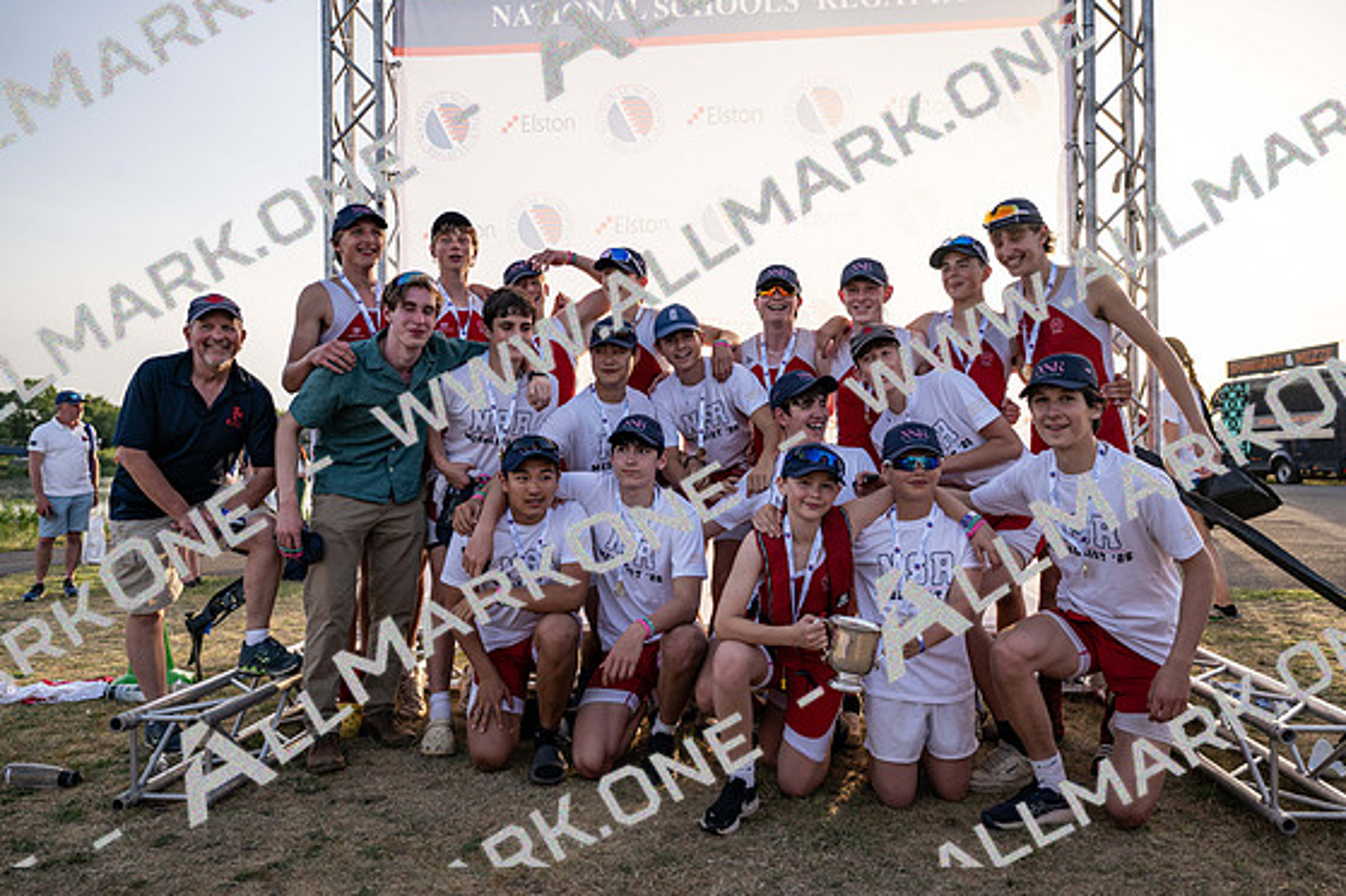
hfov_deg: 67.4
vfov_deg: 47.9
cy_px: 454
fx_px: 1009
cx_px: 669
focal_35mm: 27
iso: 64
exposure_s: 1/640
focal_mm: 26
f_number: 2.8
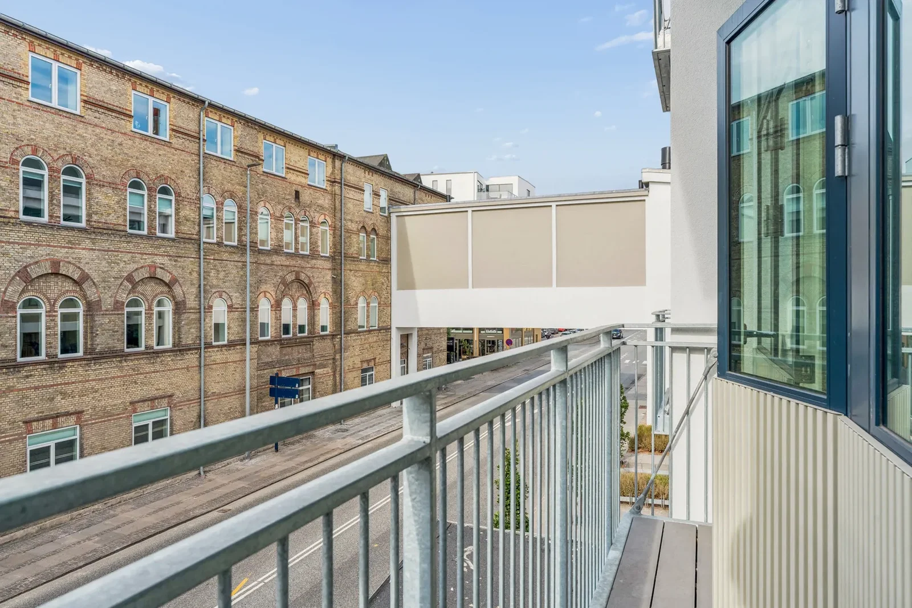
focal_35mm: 23
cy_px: 304
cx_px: 456
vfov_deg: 55.1
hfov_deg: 76.1
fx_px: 583
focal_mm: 23
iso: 400
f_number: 10
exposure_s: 1/200
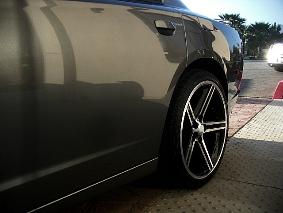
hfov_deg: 51.4
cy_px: 106
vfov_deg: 39.7
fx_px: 294
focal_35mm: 36
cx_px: 142
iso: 50
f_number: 2.8
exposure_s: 1/250
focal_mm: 6.3
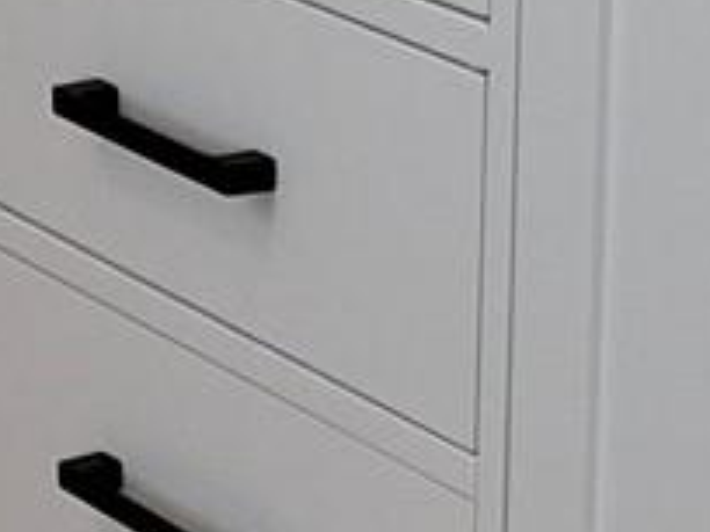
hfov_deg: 10.1
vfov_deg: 7.6
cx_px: 536
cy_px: 480
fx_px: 4020
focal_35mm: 196
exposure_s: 1/120
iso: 125
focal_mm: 3.08
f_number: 2
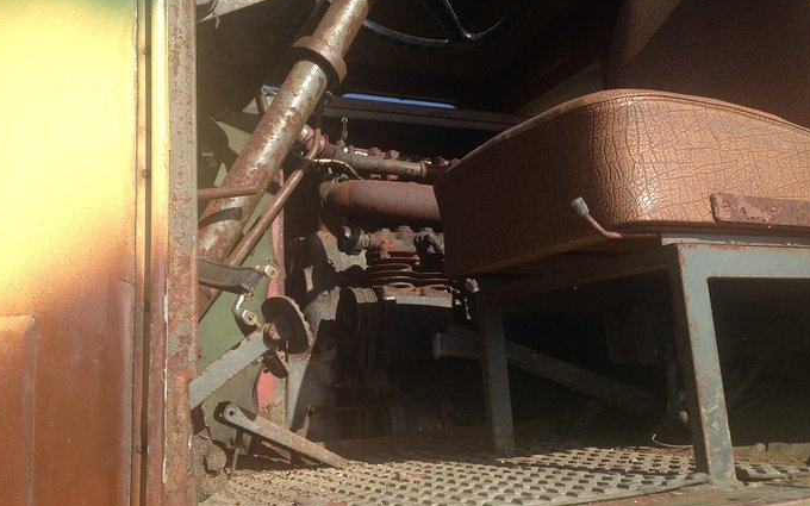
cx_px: 404
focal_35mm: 36
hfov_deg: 54.0
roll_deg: +0.5
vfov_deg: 35.2
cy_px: 205
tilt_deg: +14.0
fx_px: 795
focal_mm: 4.12
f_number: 2.4
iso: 50
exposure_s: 1/935
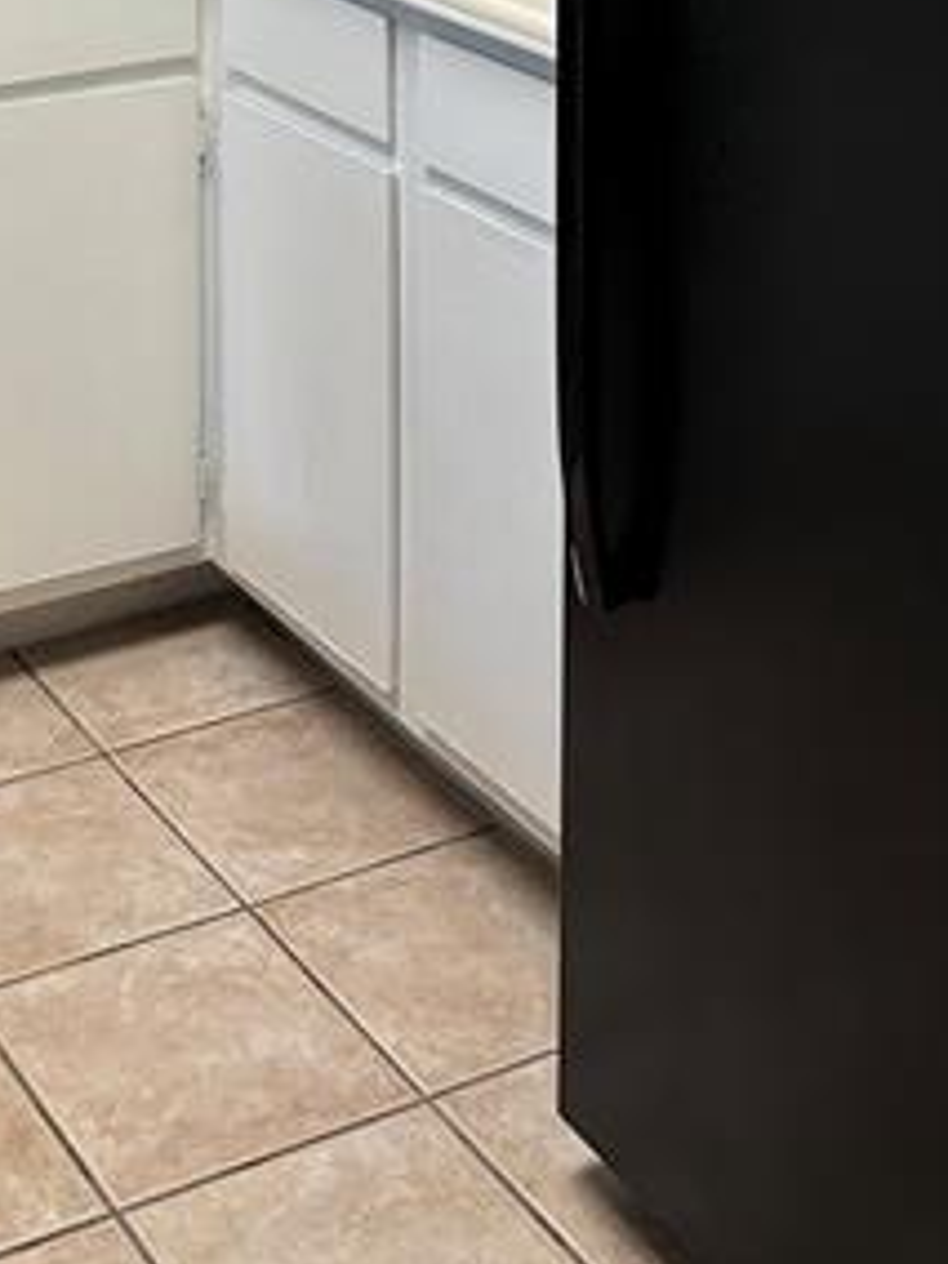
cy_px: -427
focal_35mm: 65
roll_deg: -0.8
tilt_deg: -4.3
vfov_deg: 25.3
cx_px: 49
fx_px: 2373
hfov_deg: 21.9
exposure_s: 1/60
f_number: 1.78
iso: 125
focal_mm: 6.86
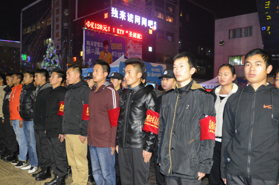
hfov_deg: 58.7
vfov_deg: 40.9
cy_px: 109
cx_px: 132
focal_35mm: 32
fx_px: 248
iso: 3200
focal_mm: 18
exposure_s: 1/60
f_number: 3.5
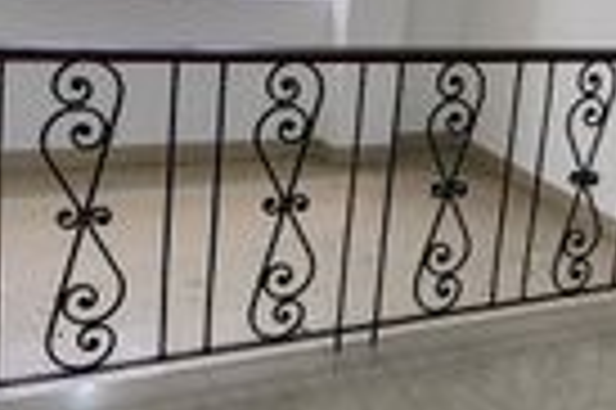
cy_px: 171
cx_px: 731
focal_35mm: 66
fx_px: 1128
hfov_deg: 27.1
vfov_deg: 20.5
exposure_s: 1/60
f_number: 2.2
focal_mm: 2.2
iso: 125
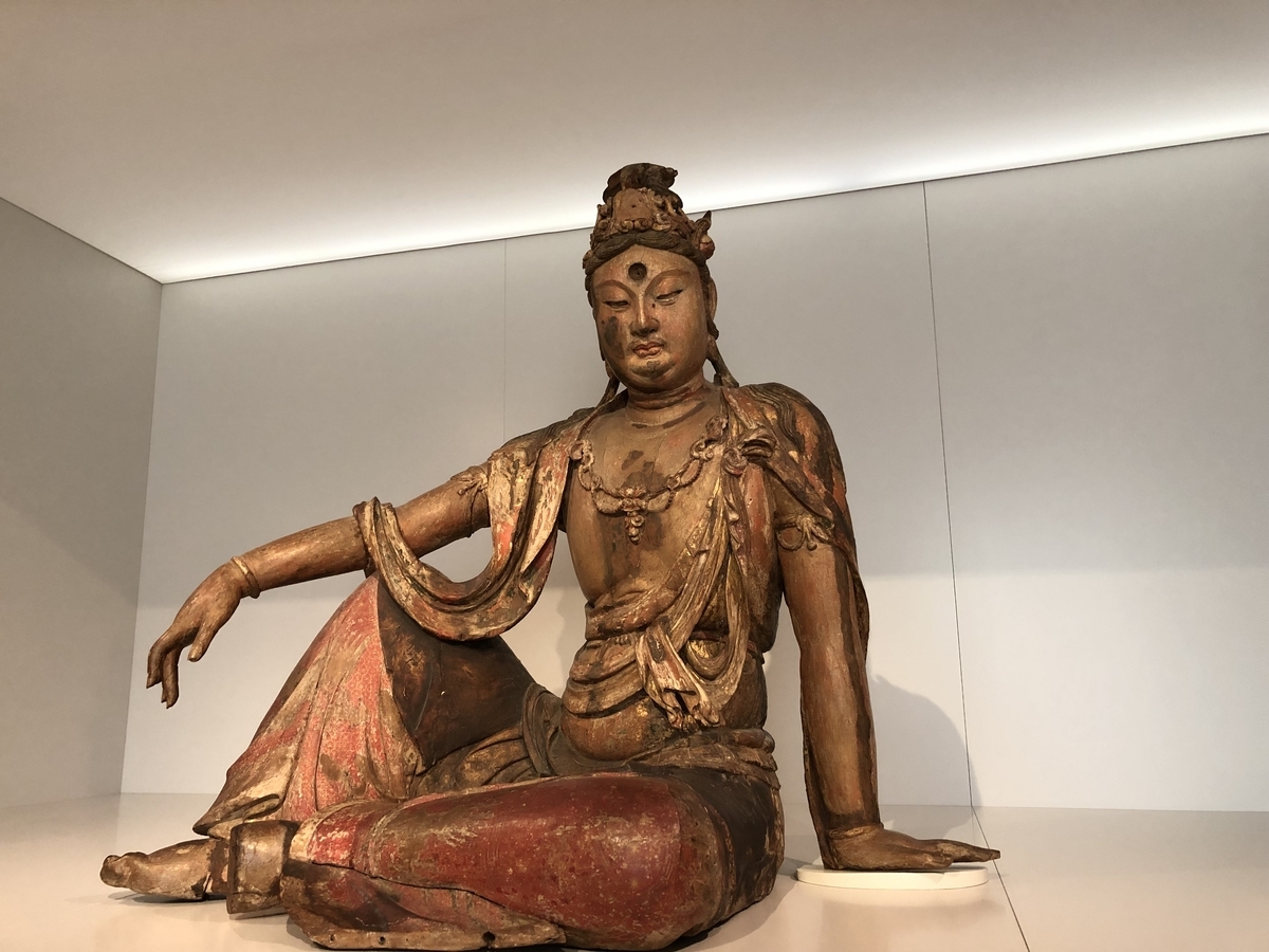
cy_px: 476
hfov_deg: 63.4
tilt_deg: +11.5
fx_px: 1026
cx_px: 634
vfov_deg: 49.7
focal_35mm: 28
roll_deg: +0.9
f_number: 1.8
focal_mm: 4
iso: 64
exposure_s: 1/16
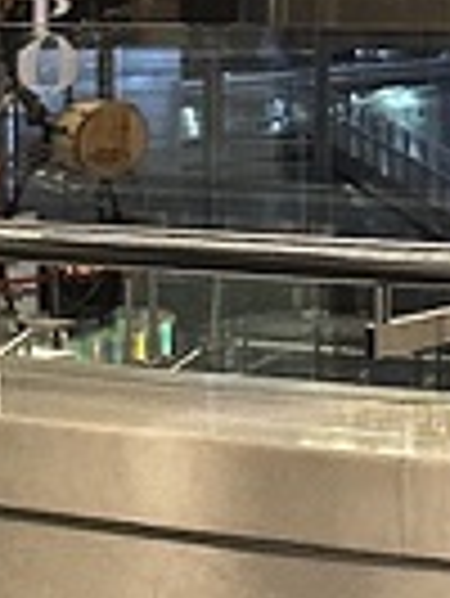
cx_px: 1314
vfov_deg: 10.3
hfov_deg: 7.2
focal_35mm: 185
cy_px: -283
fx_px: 3201
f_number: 1.78
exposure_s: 1/50
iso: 400
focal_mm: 6.86
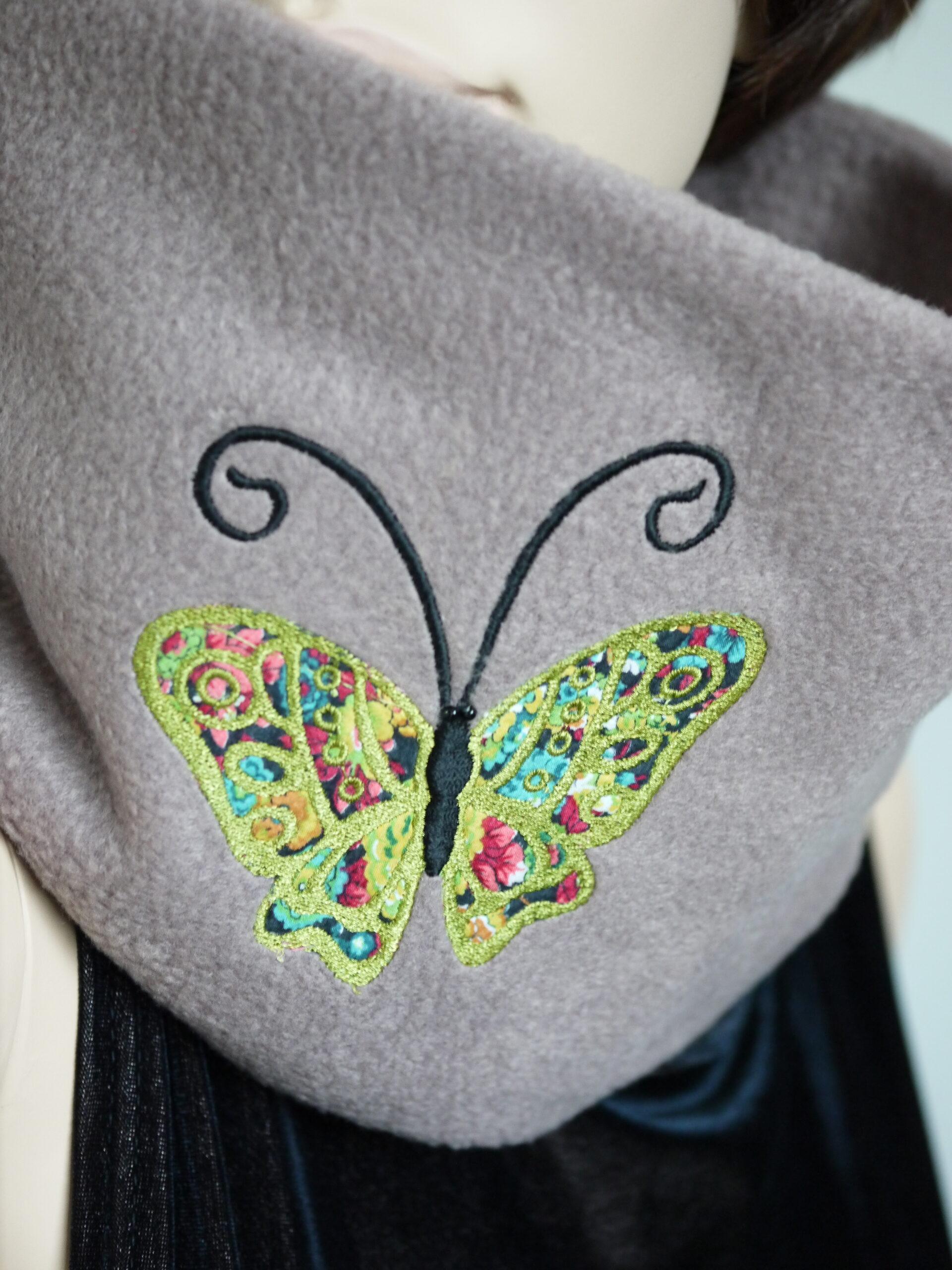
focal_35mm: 60
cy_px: 635
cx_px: 476
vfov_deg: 32.2
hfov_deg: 24.4
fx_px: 2200
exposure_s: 1/30
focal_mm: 30
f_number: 2.8
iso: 800
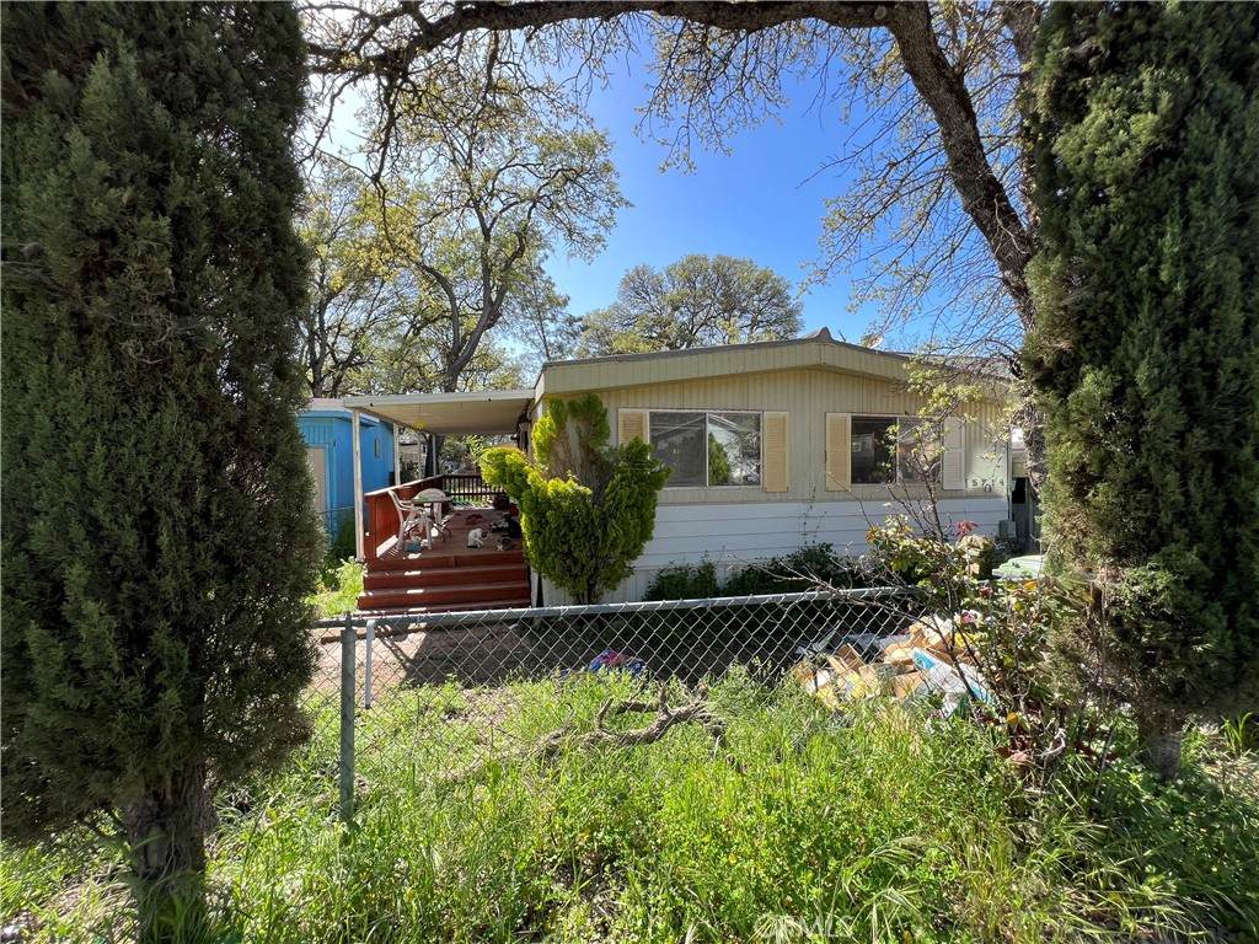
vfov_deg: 89.9
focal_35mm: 13
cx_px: 630
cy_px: 472
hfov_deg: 106.2
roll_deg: +0.3
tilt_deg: -1.3
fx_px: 473
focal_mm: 1.57
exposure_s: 1/346
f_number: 1.8
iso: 32
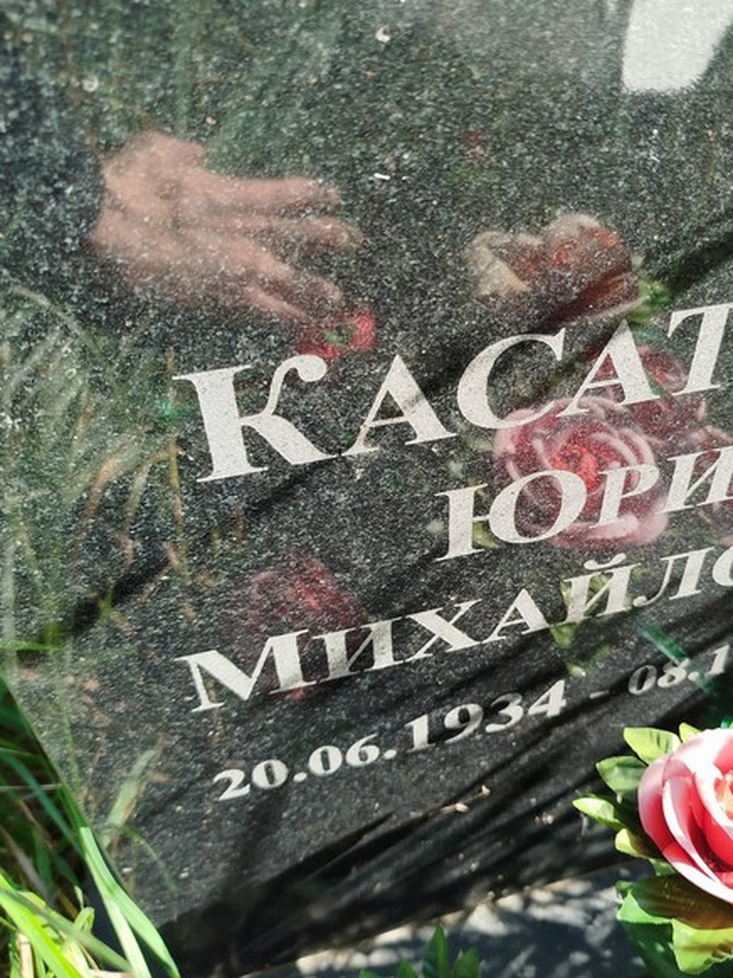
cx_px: 488
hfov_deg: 42.4
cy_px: 494
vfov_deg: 55.4
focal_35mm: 33
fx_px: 932
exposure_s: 1/219
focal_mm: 5.31
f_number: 1.7
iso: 50
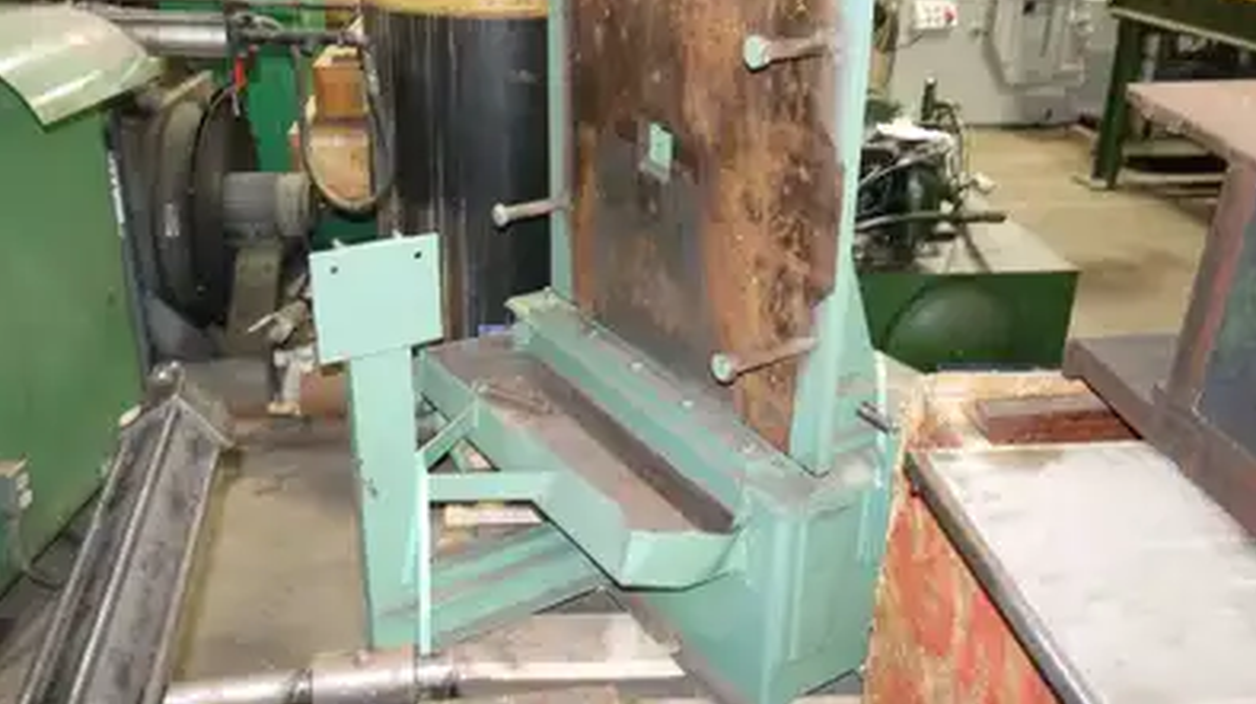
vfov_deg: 37.5
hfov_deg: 62.7
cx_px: 631
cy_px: 268
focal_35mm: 31
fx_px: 1032
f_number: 3.5
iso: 800
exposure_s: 1/8
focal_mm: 14
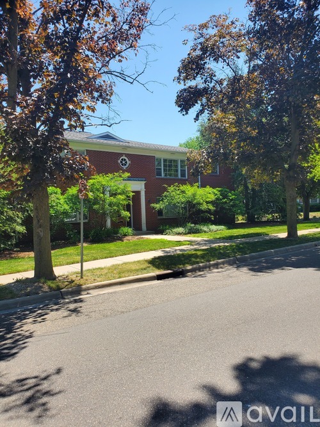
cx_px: 160
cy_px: 214
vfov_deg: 67.3
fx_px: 321
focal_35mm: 26
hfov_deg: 53.0
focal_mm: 4.3
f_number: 2.4
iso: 50
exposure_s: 1/929
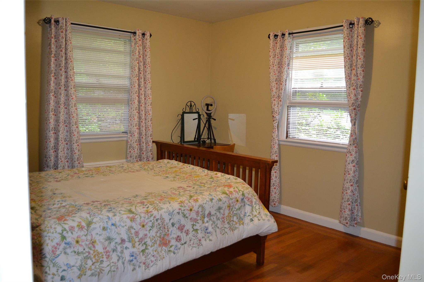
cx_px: 212
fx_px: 353
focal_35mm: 30
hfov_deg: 61.9
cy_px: 141
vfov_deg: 43.6
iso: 800
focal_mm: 20
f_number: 3.8
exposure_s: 1/60
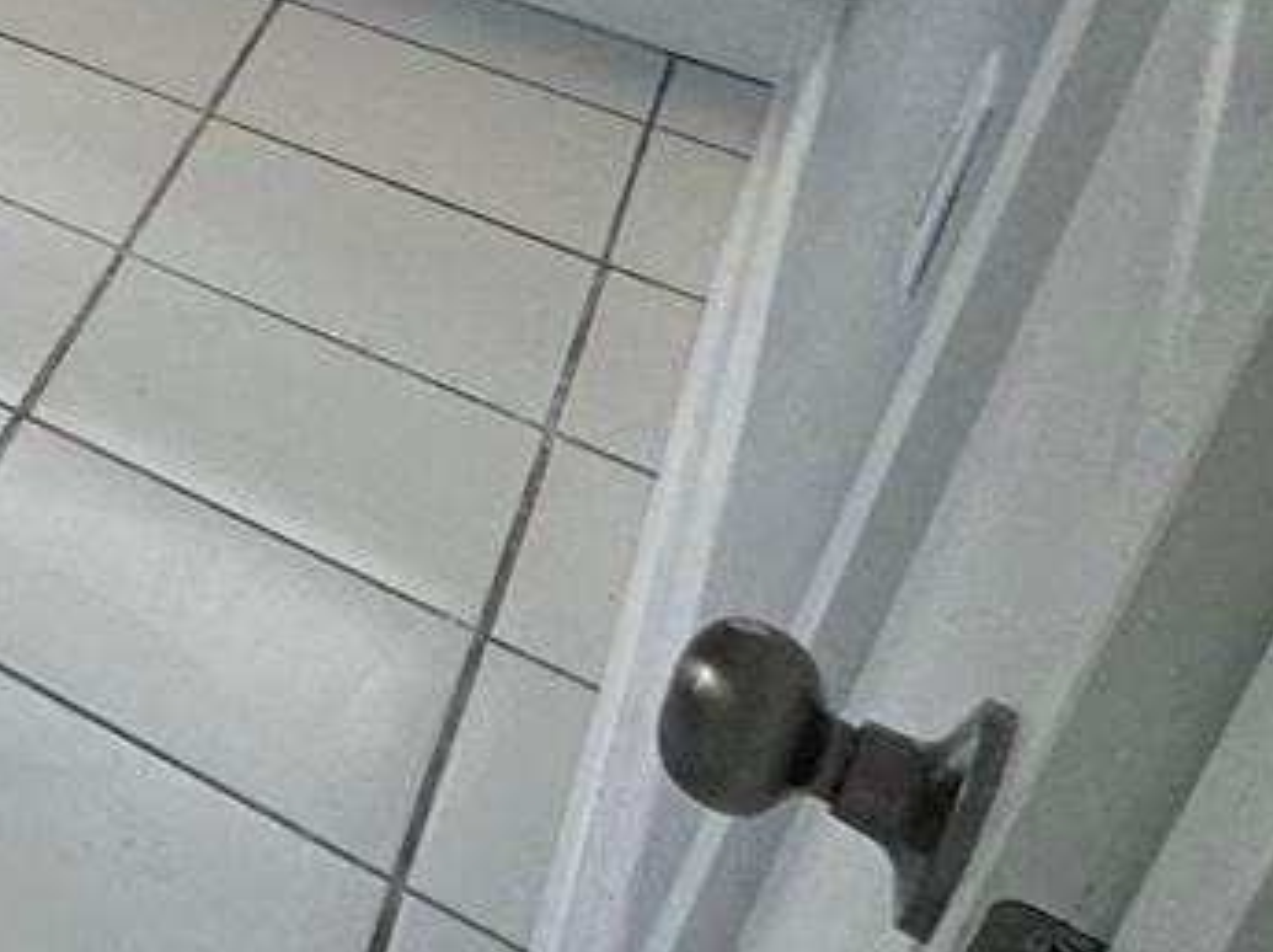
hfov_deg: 16.6
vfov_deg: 18.9
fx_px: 2388
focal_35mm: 65
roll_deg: -0.1
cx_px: -1576
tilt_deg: -18.6
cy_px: -605
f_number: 2.2
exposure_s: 1/120
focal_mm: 2.22
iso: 125
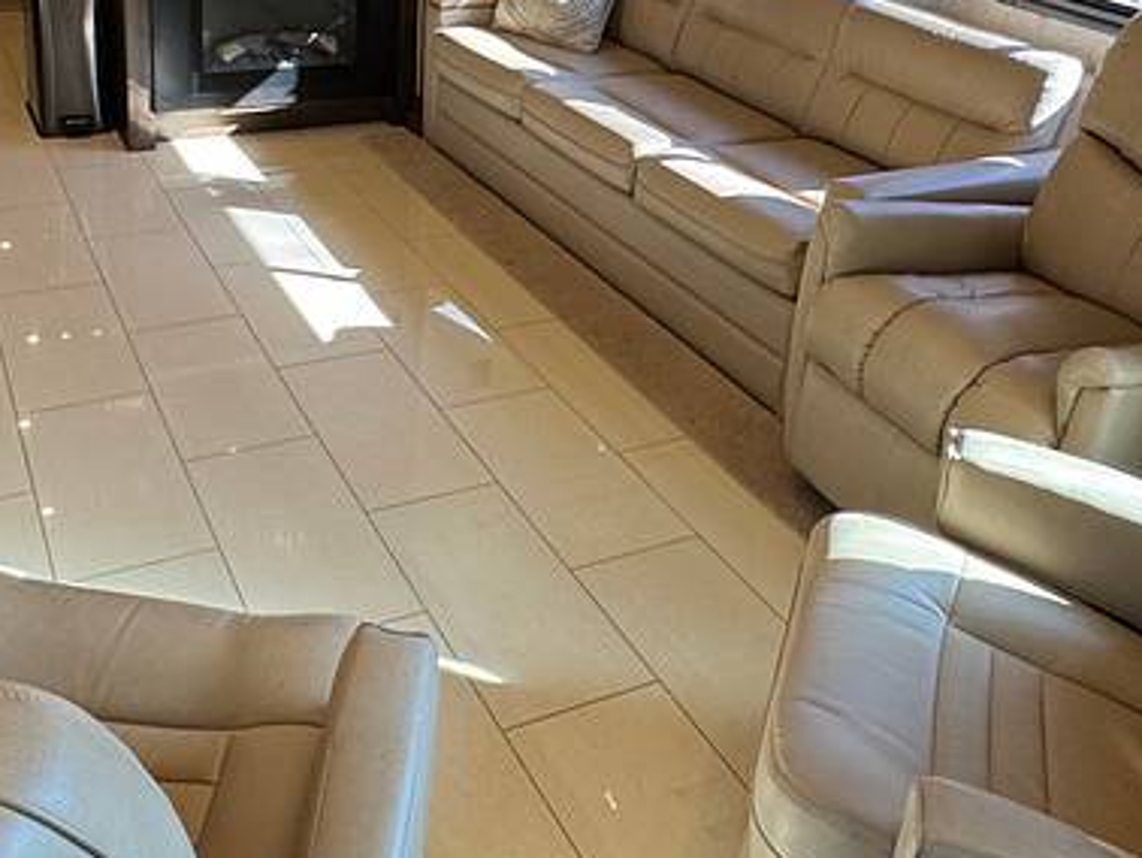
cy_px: 190
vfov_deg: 37.5
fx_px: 1221
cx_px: 441
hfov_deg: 49.7
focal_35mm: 37
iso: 250
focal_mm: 2.22
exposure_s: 1/99
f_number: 2.2
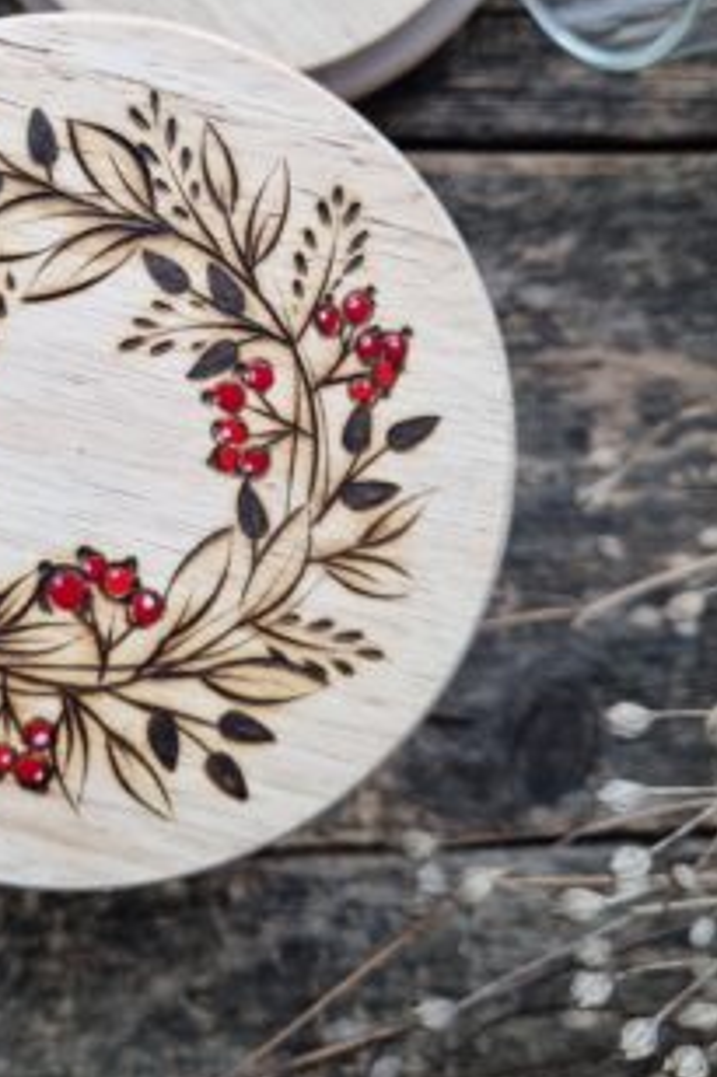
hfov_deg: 32.0
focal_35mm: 41
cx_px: 175
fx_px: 1226
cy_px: 292
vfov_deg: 46.0
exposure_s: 1/100
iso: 160
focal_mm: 5.4
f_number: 1.8
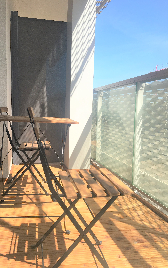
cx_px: 68
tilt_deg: -5.8
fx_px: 227
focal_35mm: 31
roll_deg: -0.9
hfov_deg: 40.4
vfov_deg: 61.2
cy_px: 135
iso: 25
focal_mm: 4.15
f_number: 2.2
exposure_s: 1/1148
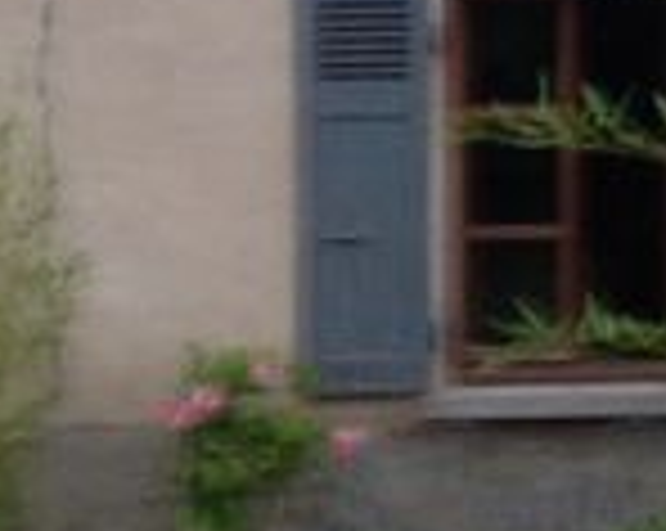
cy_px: -115
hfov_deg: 8.1
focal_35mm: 231
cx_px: 1130
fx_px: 4547
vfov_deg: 6.6
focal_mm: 4.28
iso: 64
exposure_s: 1/15
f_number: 2.4
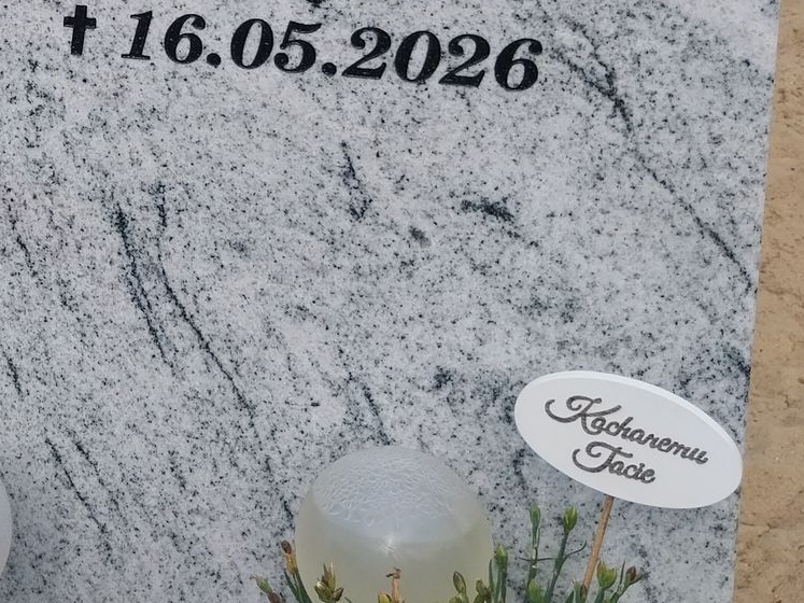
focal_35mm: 71
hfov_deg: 26.2
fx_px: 1649
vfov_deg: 19.6
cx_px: 38
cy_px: -106
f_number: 1.8
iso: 25
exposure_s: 1/757
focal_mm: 4
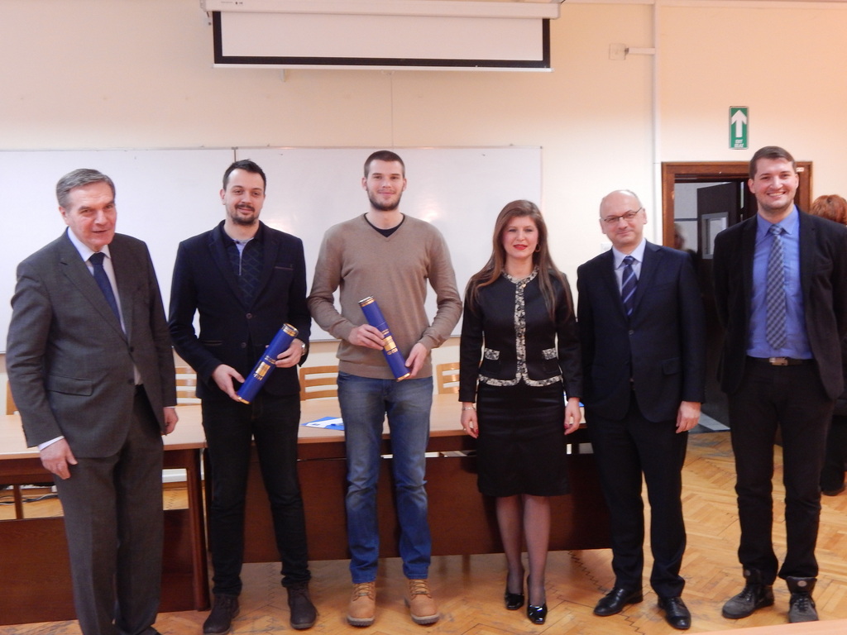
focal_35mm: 38
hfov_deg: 49.0
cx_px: 424
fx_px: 930
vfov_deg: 37.7
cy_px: 318
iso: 400
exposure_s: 1/13
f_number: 3.4
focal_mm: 6.8
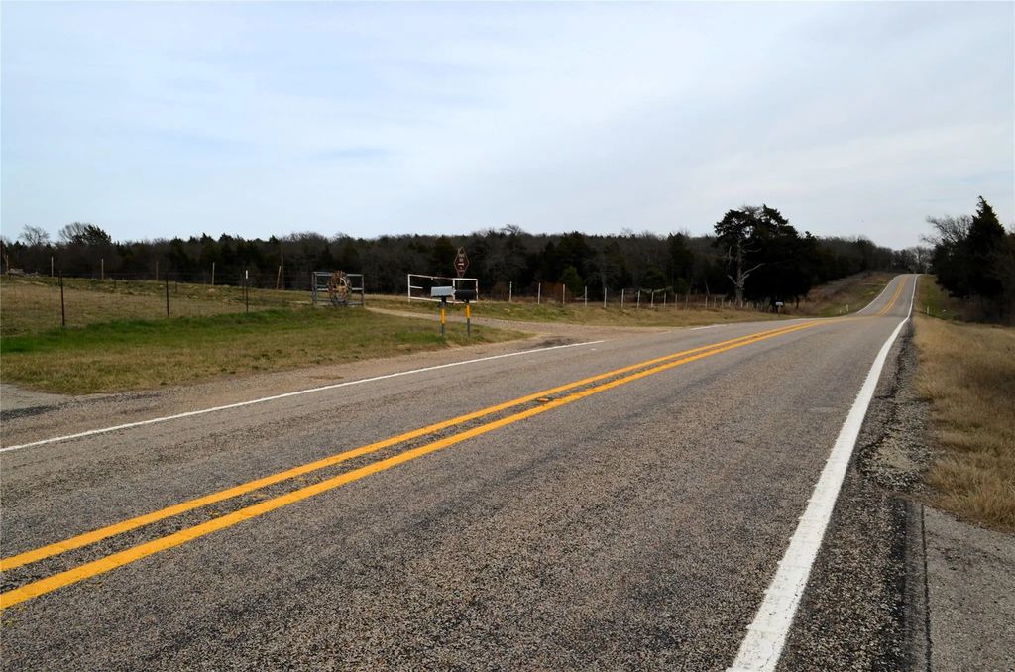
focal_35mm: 30
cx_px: 508
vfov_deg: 43.4
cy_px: 336
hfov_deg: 62.0
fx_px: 844
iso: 100
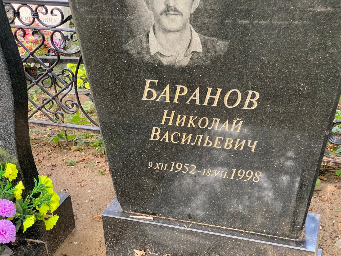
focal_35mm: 52
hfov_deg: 36.8
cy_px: 128
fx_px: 512
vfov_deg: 28.0
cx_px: 170
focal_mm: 6
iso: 160
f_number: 2
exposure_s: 1/61
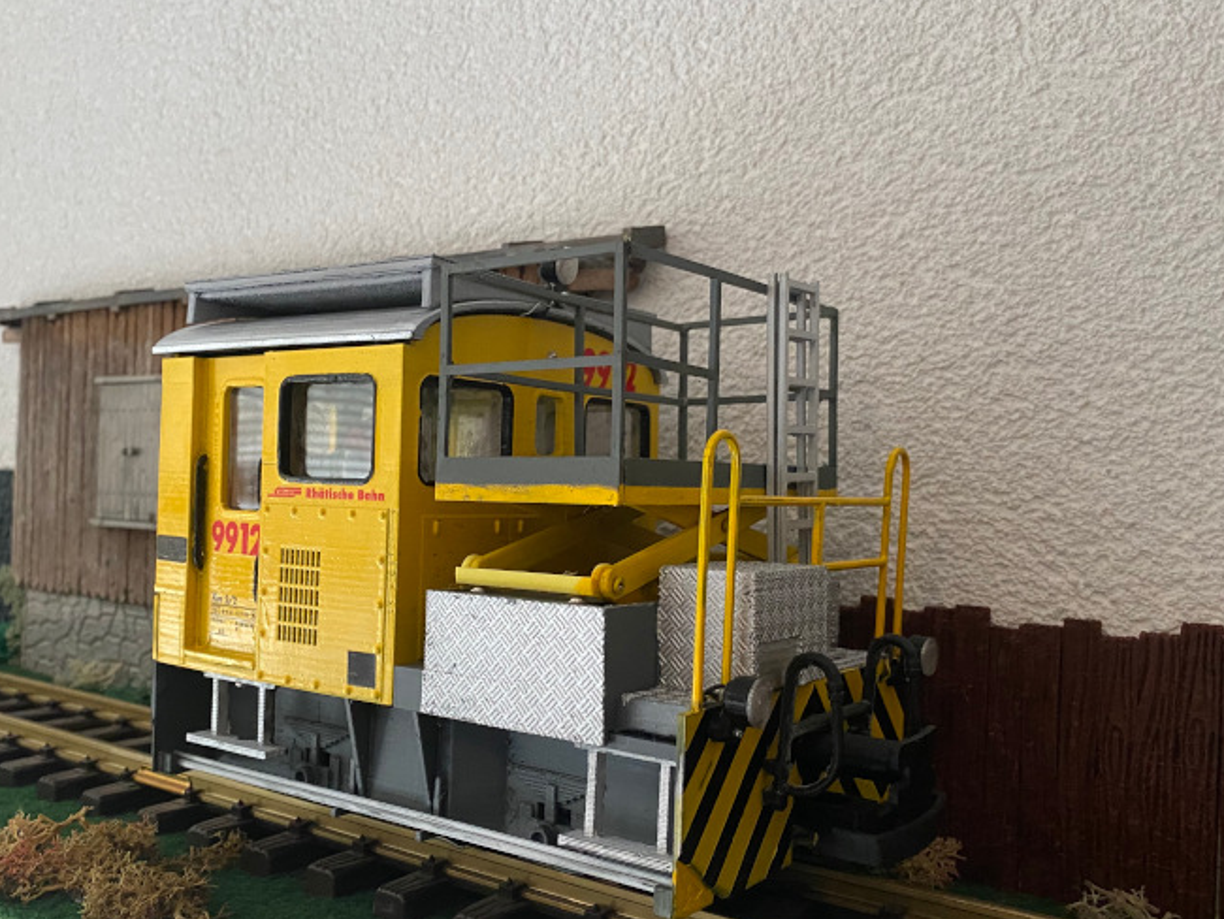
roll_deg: -2.7
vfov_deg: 44.2
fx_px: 1132
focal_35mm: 32
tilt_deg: +1.2
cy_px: 486
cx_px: 552
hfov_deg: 56.7
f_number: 1.8
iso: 400
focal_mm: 4.25
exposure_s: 1/33
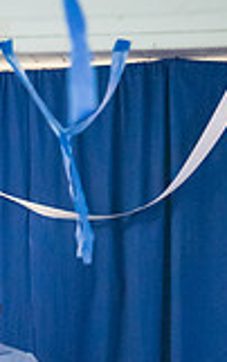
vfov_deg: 4.1
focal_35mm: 513
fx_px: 5064
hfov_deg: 2.6
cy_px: 477
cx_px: 31
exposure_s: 1/200
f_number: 6.3
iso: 25600
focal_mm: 180
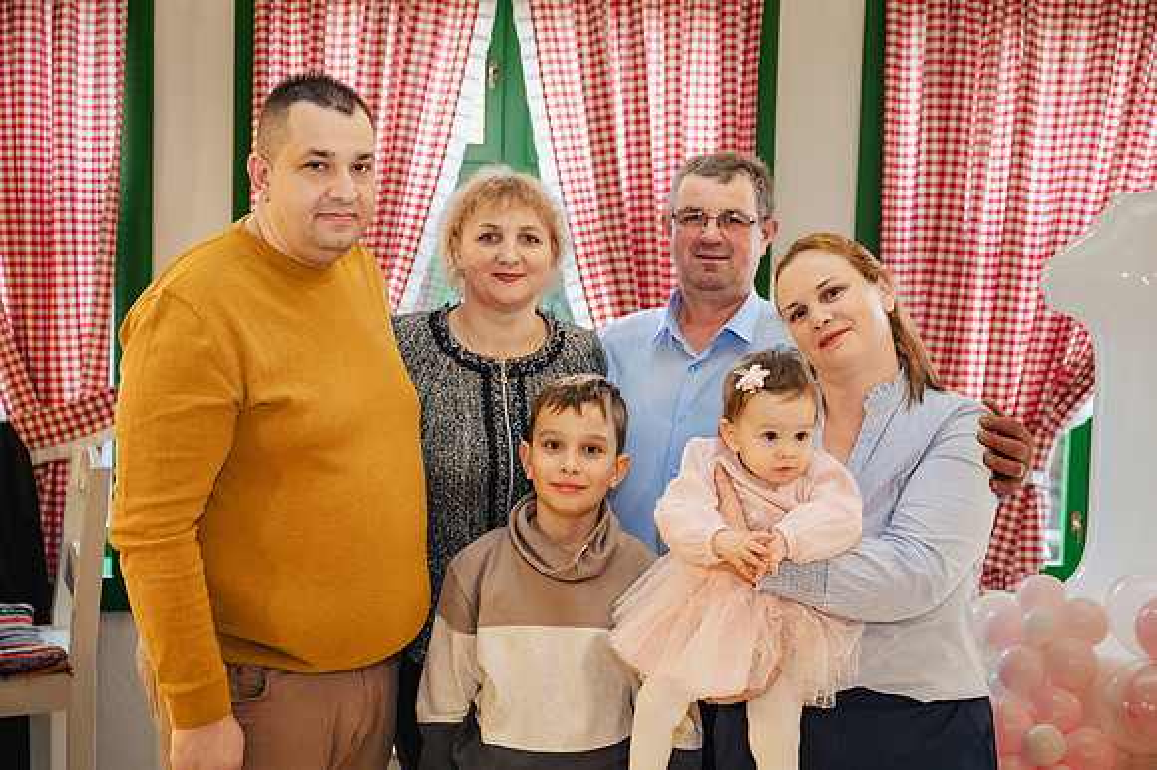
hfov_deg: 45.5
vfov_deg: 31.2
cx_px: 578
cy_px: 385
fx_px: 1381
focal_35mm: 43
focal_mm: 43
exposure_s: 1/125
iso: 1600
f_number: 3.5
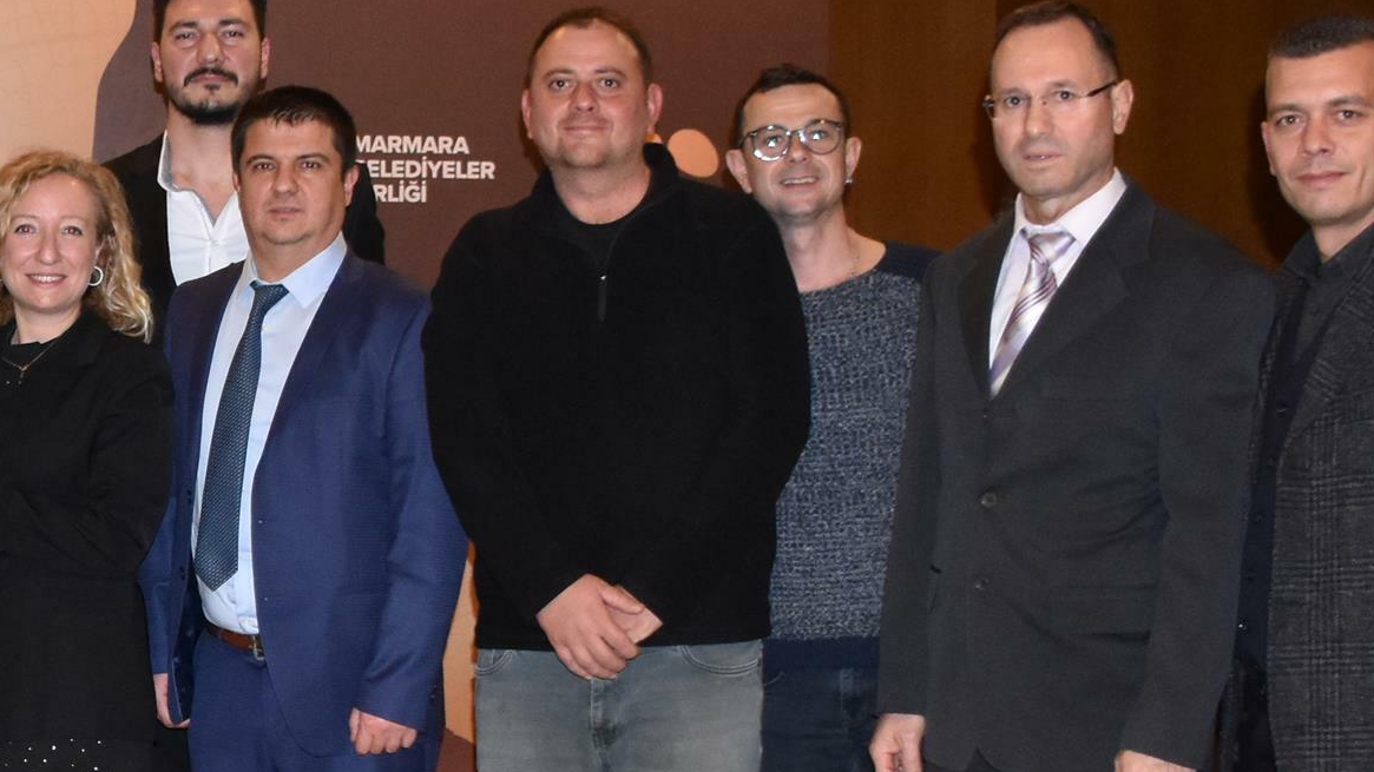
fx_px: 3096
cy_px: 634
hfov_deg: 23.2
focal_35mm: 85
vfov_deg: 14.1
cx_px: -226
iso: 1250
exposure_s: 1/125
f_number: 3.5
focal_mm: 18
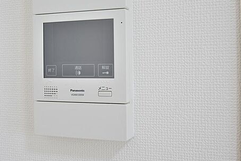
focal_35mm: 51
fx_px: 341
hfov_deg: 38.5
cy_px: 58
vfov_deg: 26.4
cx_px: 85
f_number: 4.5
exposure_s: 1/40
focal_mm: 24
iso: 100
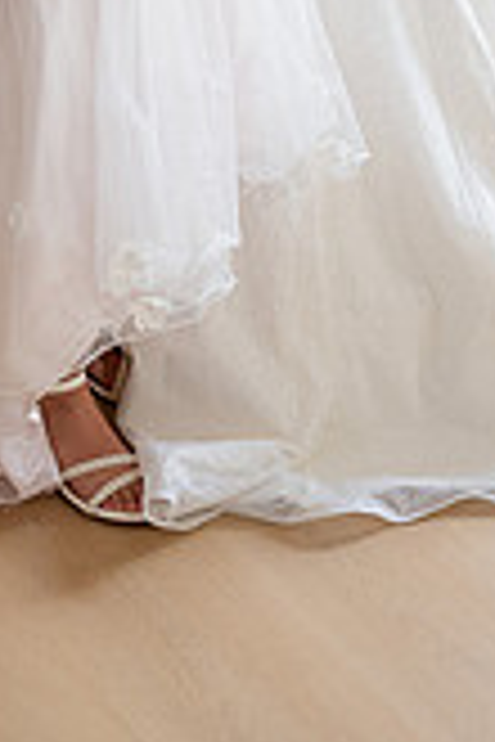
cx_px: 49
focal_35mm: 98
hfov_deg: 13.8
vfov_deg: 19.2
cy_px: -225
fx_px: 2021
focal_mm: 24
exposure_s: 1/160
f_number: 2.8
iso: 800
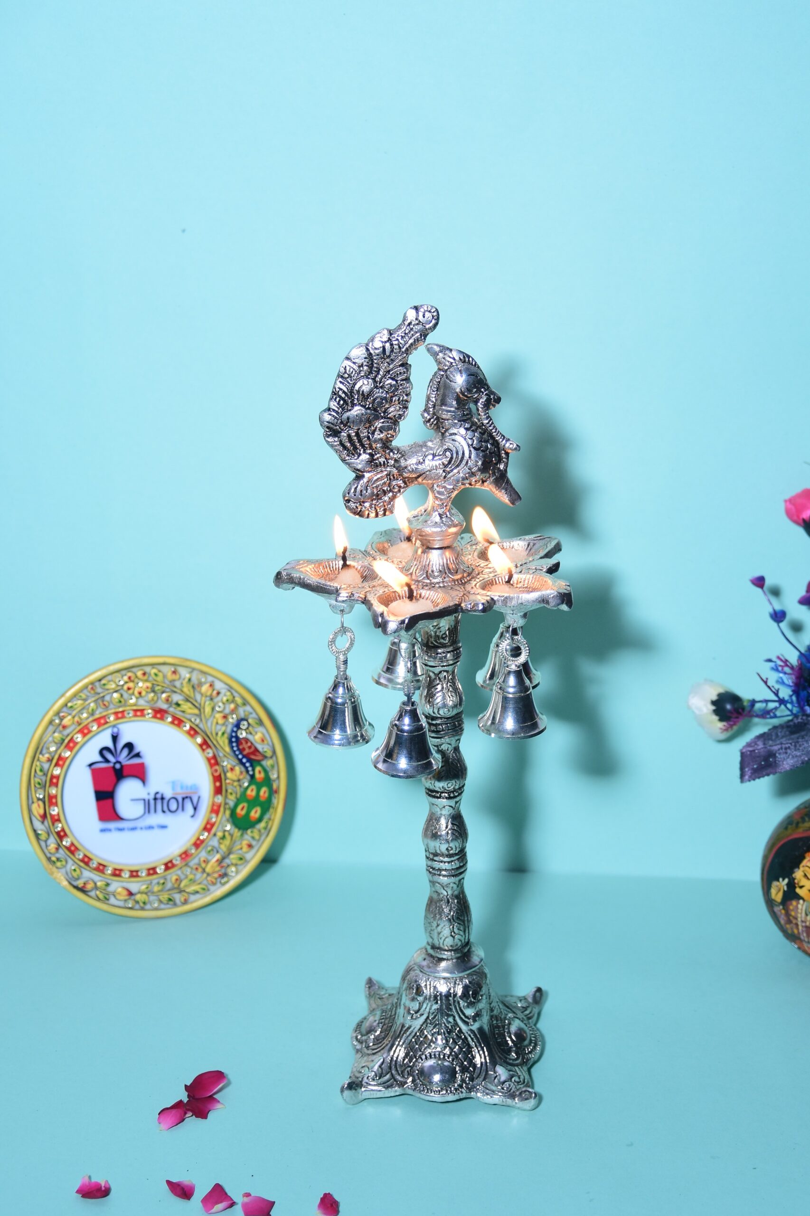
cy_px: 608
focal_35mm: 42
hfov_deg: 31.9
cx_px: 405
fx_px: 1418
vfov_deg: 46.4
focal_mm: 28
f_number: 4
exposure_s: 1/125
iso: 250
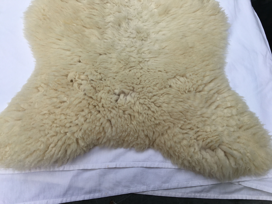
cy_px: 102
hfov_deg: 61.7
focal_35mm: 29
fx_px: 228
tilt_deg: -64.6
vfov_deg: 48.2
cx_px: 136
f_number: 2.2
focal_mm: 4.15
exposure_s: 1/818
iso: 25
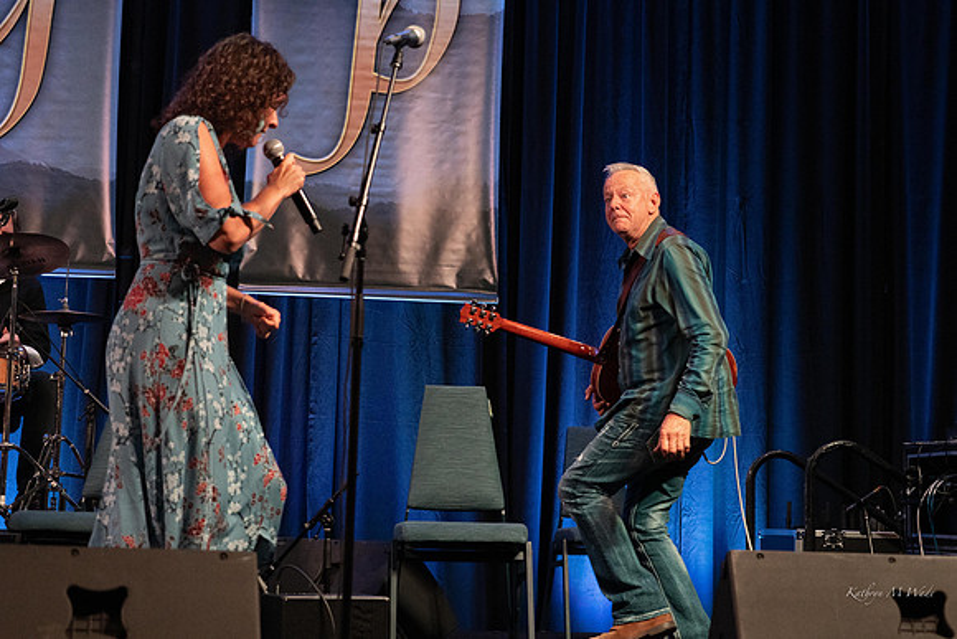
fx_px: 1781
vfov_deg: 20.3
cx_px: 478
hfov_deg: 30.1
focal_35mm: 67
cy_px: 320
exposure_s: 1/400
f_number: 5
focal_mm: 67
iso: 8000
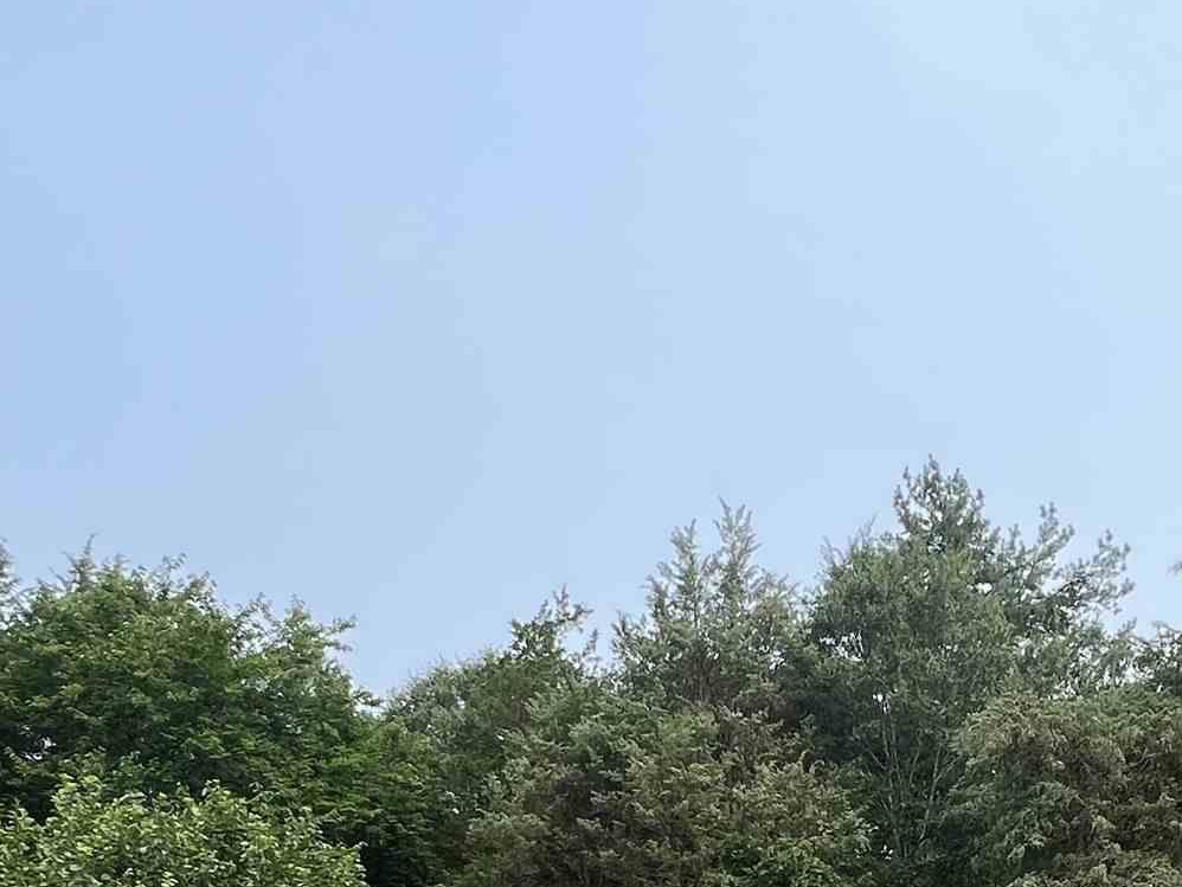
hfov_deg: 46.0
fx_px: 1366
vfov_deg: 28.3
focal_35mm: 40
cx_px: 796
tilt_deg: +1.6
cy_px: 1208
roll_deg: -0.1
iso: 32
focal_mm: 1.57
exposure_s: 1/457
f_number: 1.8
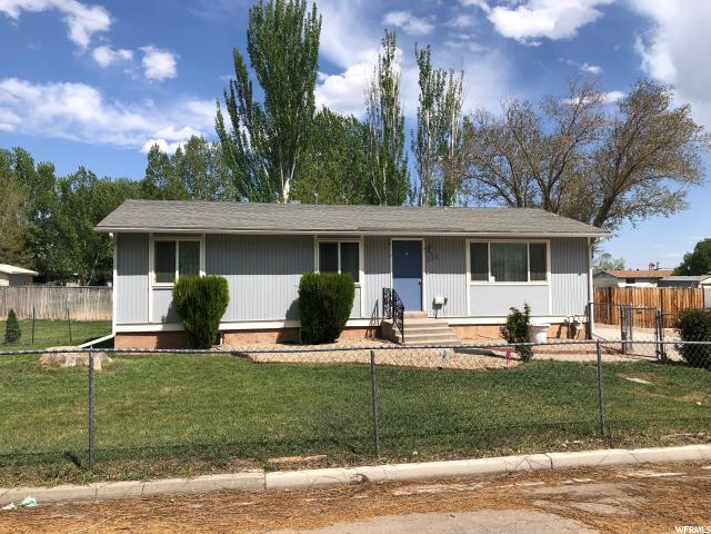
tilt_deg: +2.0
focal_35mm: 28
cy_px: 267
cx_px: 356
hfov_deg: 63.4
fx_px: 575
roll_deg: +0.7
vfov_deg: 49.7
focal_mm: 4
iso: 20
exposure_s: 1/2525
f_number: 1.8
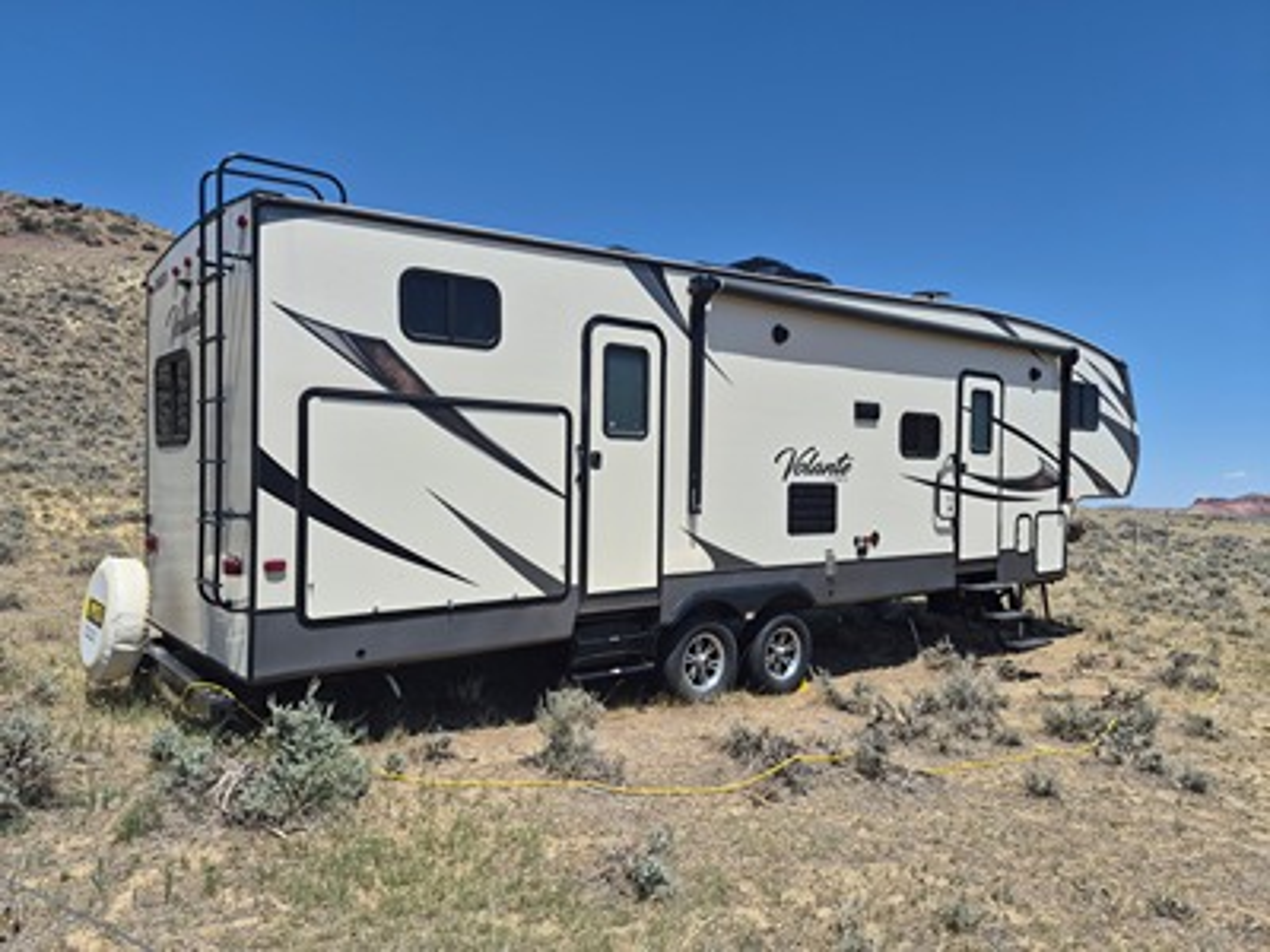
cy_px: 476
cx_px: 635
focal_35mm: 23
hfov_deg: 73.9
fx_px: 844
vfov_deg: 58.9
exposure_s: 1/7120
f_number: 1.8
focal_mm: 5.4
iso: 80
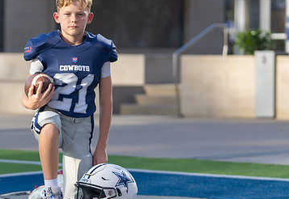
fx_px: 1322
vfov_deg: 8.6
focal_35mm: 163
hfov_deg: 12.4
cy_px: 79
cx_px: 80
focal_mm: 95
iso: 100
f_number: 2.8
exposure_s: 1/640
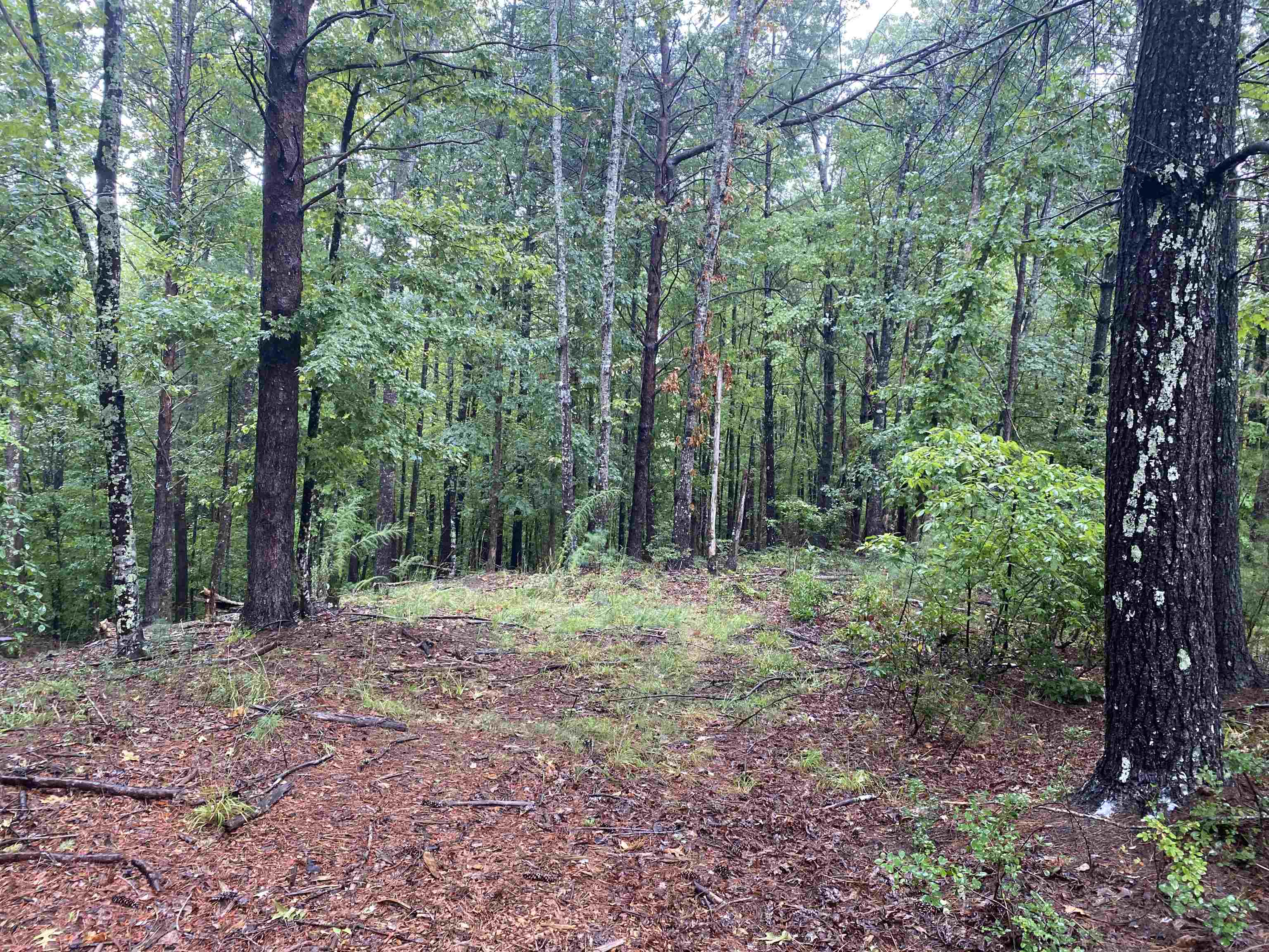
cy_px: 476
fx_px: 953
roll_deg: -1.0
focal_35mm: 26
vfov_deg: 53.1
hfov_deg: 67.3
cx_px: 634
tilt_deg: -3.2
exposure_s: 1/60
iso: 125
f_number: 1.8
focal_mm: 4.25
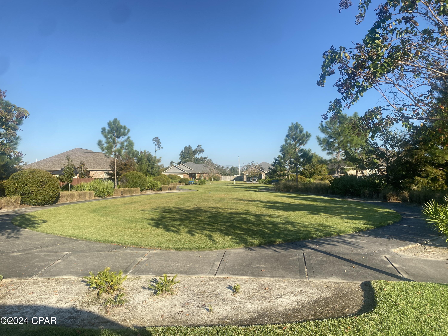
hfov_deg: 67.3
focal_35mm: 26
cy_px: 168
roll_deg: +1.2
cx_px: 224
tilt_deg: +1.0
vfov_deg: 53.1
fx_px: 336
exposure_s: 1/1629
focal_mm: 4.25
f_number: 1.8
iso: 32
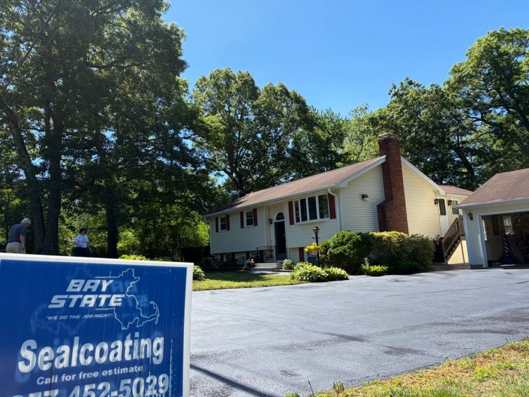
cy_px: 198
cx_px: 264
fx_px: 397
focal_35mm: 26
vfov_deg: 53.1
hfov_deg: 67.3
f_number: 1.6
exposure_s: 1/1799
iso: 50
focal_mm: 5.96
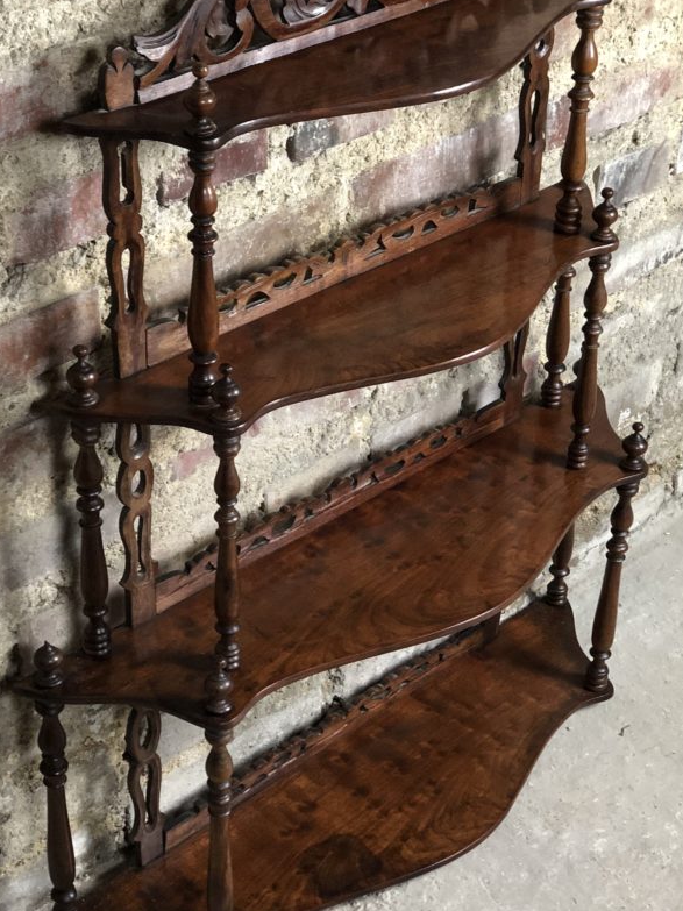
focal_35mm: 68
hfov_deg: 21.6
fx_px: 1789
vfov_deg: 28.6
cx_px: 328
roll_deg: -1.7
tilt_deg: -31.5
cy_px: 439
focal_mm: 6
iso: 160
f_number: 2.4
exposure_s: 1/20
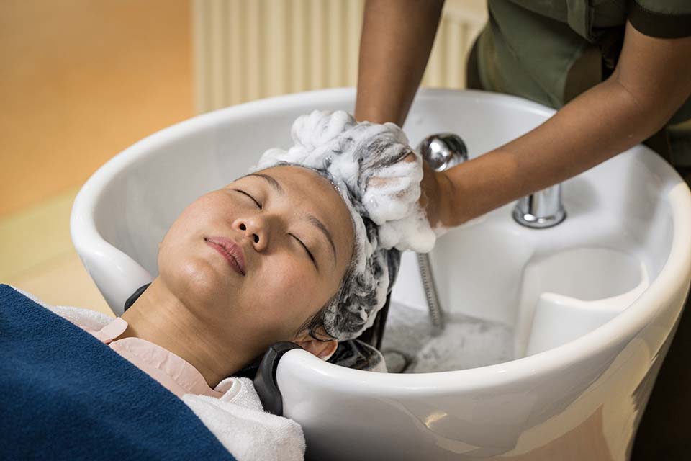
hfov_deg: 17.8
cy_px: 230
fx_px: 2207
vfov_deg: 11.9
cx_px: 346
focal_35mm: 115
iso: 1000
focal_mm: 115
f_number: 4.5
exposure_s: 1/200
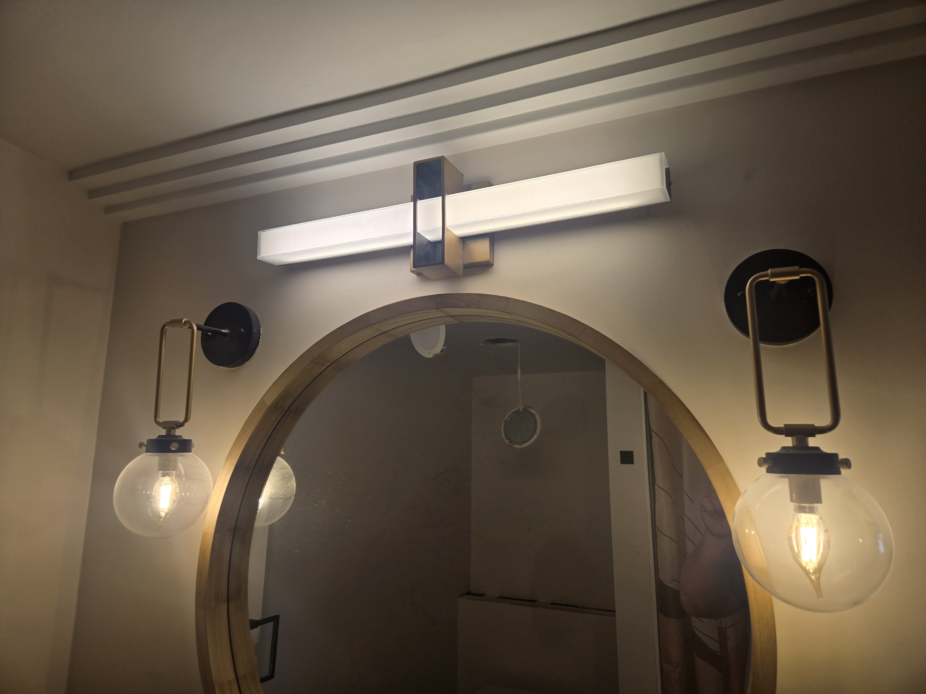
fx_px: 615
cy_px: 347
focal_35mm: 23
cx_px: 463
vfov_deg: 58.9
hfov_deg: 73.9
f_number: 1.8
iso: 25
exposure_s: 1/308
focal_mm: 5.4
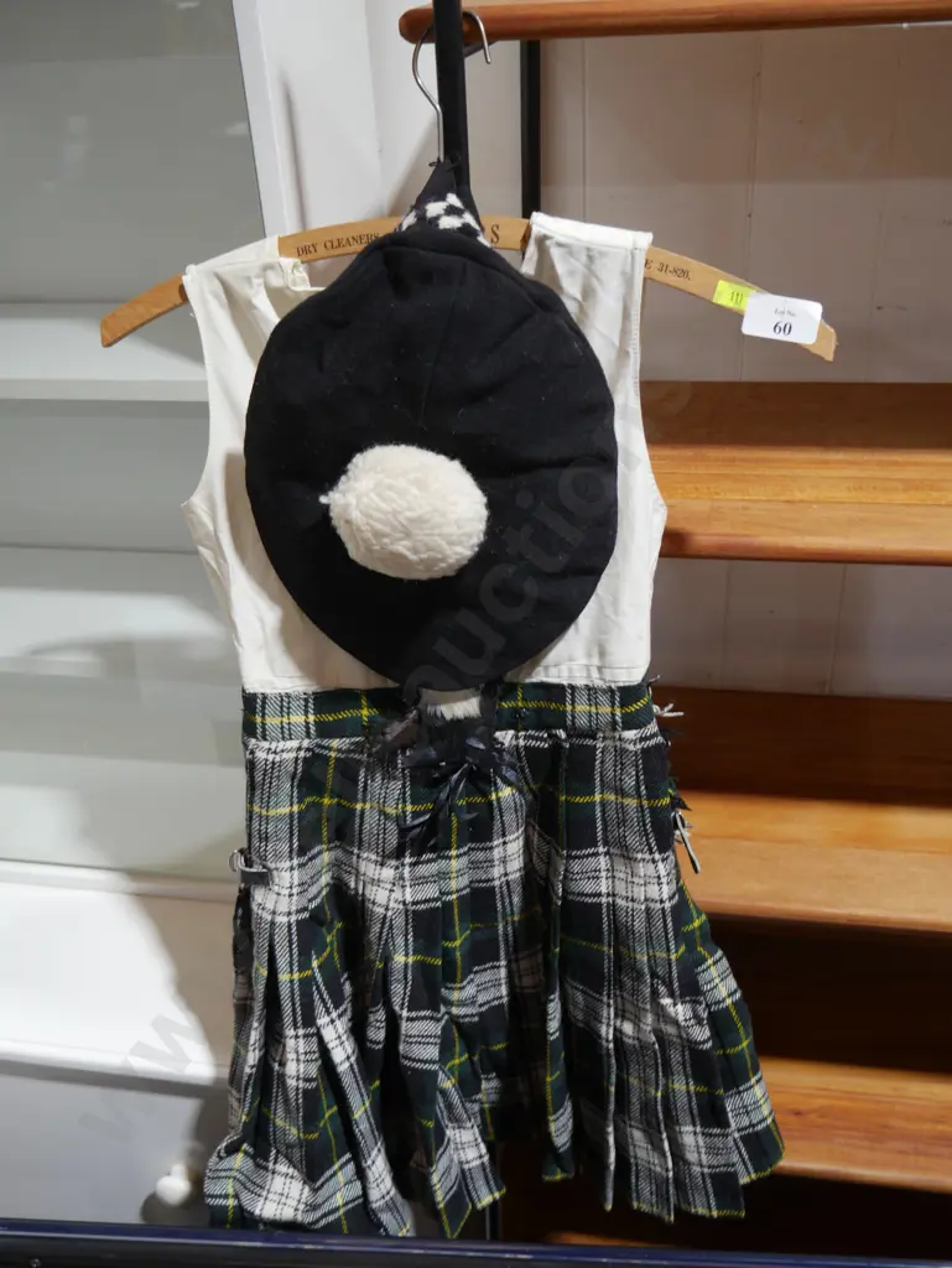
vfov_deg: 56.8
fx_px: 1172
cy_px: 634
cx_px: 476
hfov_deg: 44.2
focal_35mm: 32
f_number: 3.6
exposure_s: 1/60
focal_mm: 16
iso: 400
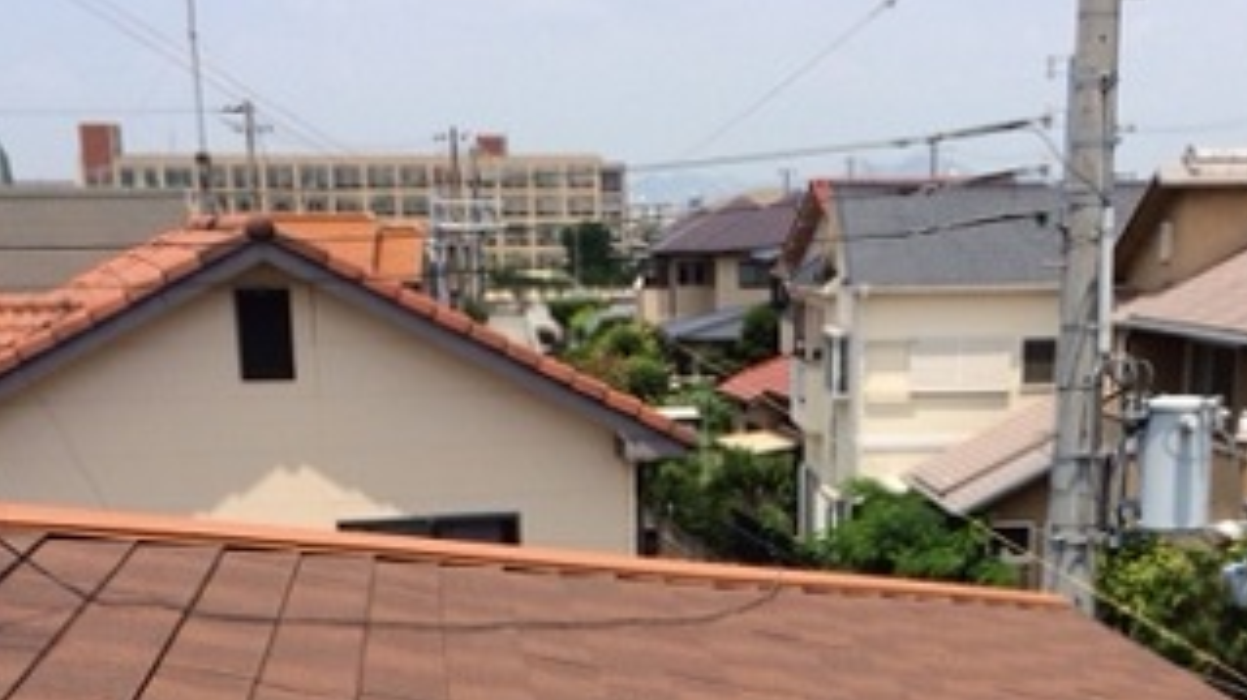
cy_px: 845
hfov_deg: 32.8
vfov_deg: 17.9
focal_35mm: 64
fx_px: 2115
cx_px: 713
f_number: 2.2
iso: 32
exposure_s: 1/2160
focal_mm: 4.12
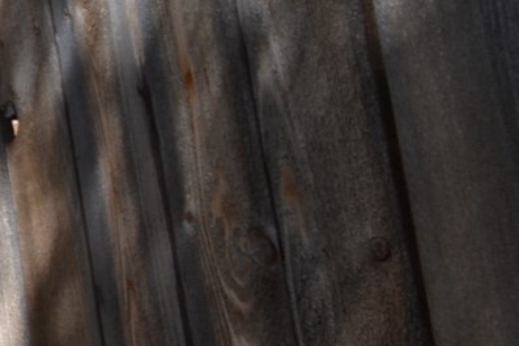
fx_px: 1183
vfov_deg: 16.6
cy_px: 232
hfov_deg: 13.4
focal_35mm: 82
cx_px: -860
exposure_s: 1/250
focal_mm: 10
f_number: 8
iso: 100
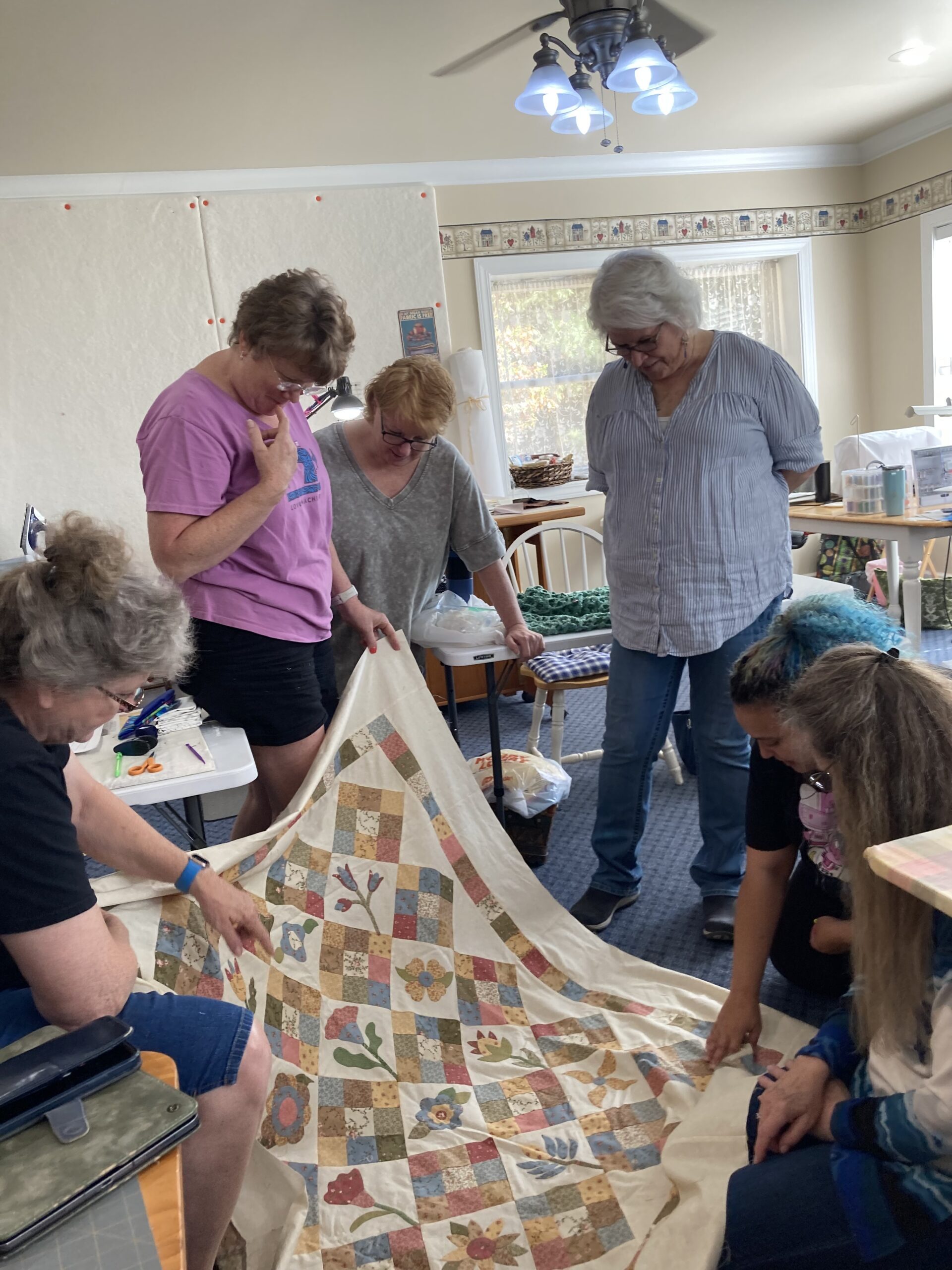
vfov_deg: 63.4
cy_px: 635
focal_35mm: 28
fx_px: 1027
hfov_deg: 49.7
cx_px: 476
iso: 50
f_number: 1.8
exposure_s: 1/60
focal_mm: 3.99
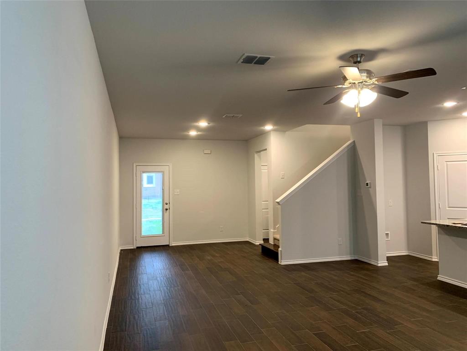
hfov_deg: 67.3
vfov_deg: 53.1
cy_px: 176
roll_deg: +0.5
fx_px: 351
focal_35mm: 26
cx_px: 234
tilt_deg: +2.2
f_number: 1.8
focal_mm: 4.25
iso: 160
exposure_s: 1/60
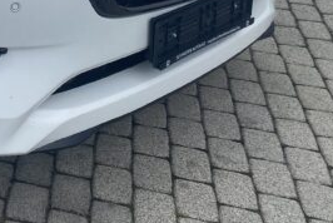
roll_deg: +4.4
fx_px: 722
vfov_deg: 15.8
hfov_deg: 22.8
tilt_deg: -2.8
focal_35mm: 78
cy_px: -135
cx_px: -111
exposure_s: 1/2105
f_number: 1.8
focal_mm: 4.25
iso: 32
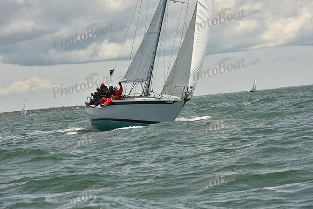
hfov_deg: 11.7
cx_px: 156
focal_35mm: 175
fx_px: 1522
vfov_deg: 7.9
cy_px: 104
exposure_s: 1/800
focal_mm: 175
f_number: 13
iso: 320
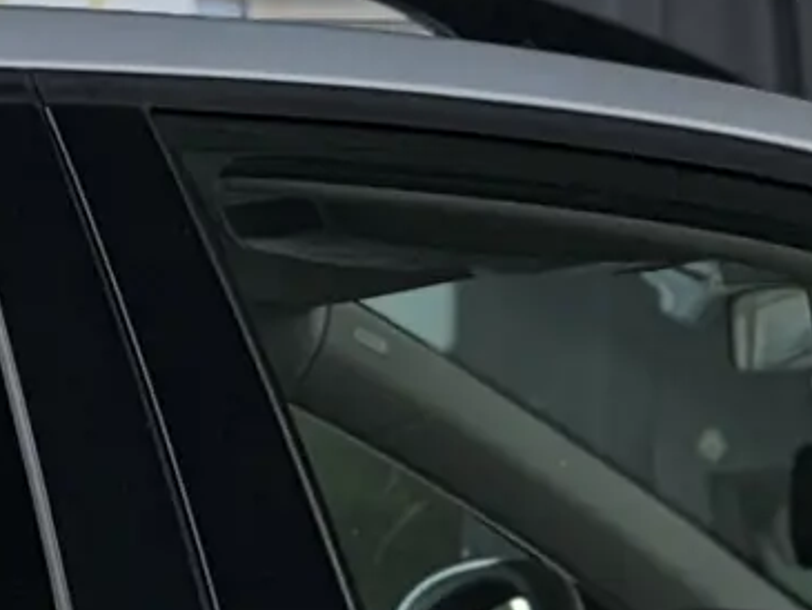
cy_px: 803
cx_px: -1415
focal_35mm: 276
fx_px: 6476
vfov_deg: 5.4
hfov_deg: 6.7
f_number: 1.78
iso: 100
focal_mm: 6.76
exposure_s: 1/73
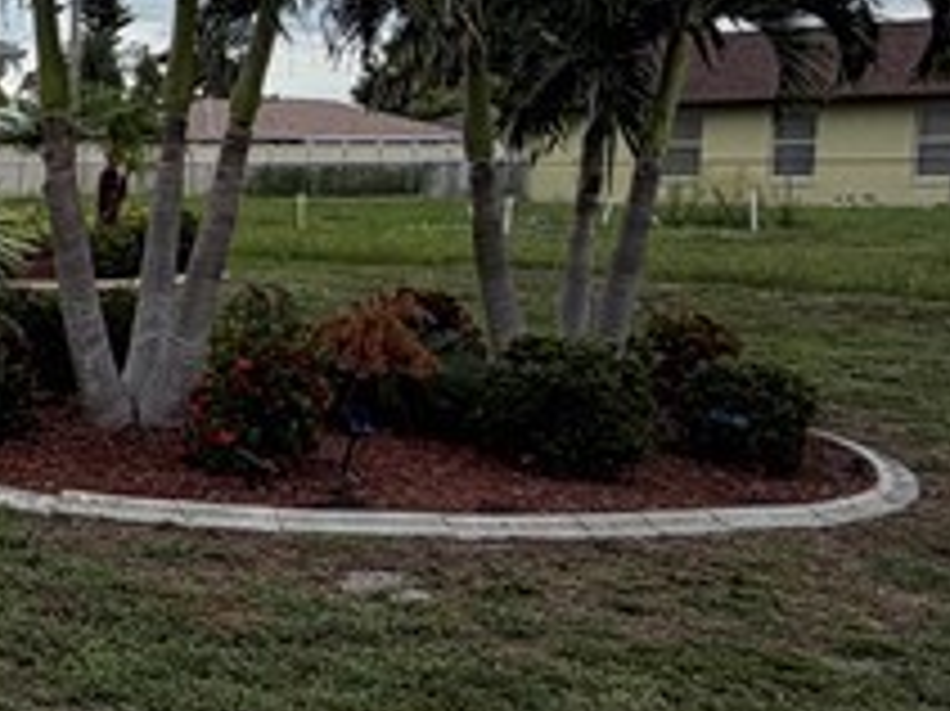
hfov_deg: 21.8
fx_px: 1865
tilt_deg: -3.9
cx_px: -608
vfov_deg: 21.6
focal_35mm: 68
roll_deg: +2.4
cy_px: 351
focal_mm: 2.22
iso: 20
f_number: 2.2
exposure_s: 1/876
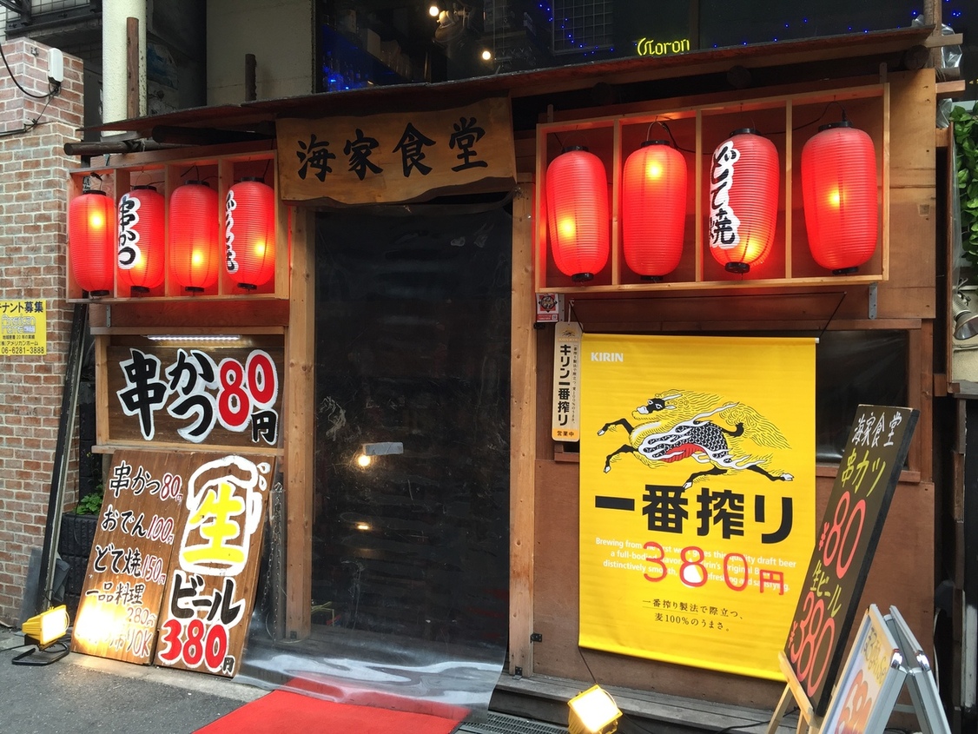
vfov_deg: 48.2
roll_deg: +0.9
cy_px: 367
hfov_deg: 61.6
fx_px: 820
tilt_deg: +0.5
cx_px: 489
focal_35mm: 29
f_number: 2.2
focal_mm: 4.15
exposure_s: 1/120
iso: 40
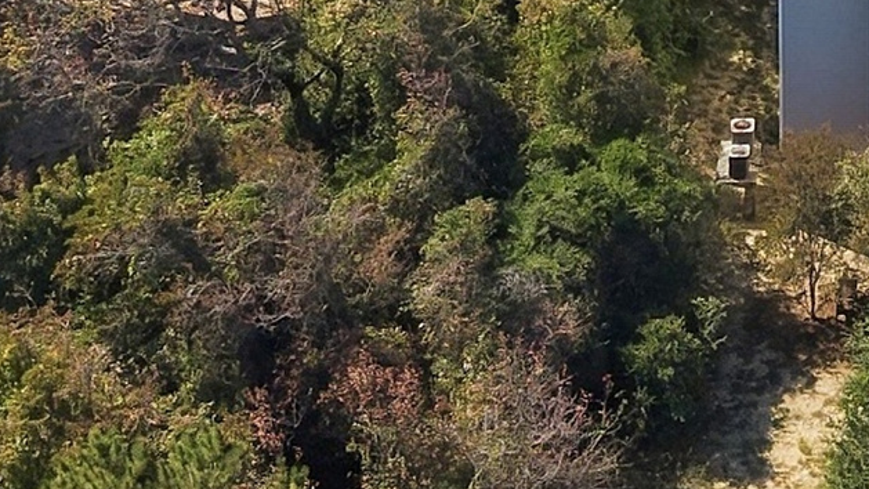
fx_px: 2719
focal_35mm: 118
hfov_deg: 17.6
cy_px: -388
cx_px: 939
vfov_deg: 9.8
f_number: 1.8
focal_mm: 8.7
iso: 230
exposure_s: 1/4000
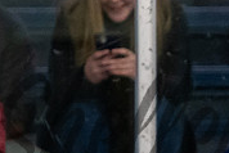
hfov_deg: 1.4
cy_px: 114
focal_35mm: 1505
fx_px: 9581
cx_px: 356
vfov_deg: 0.9
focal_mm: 200
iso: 2000
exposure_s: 1/800
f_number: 3.2
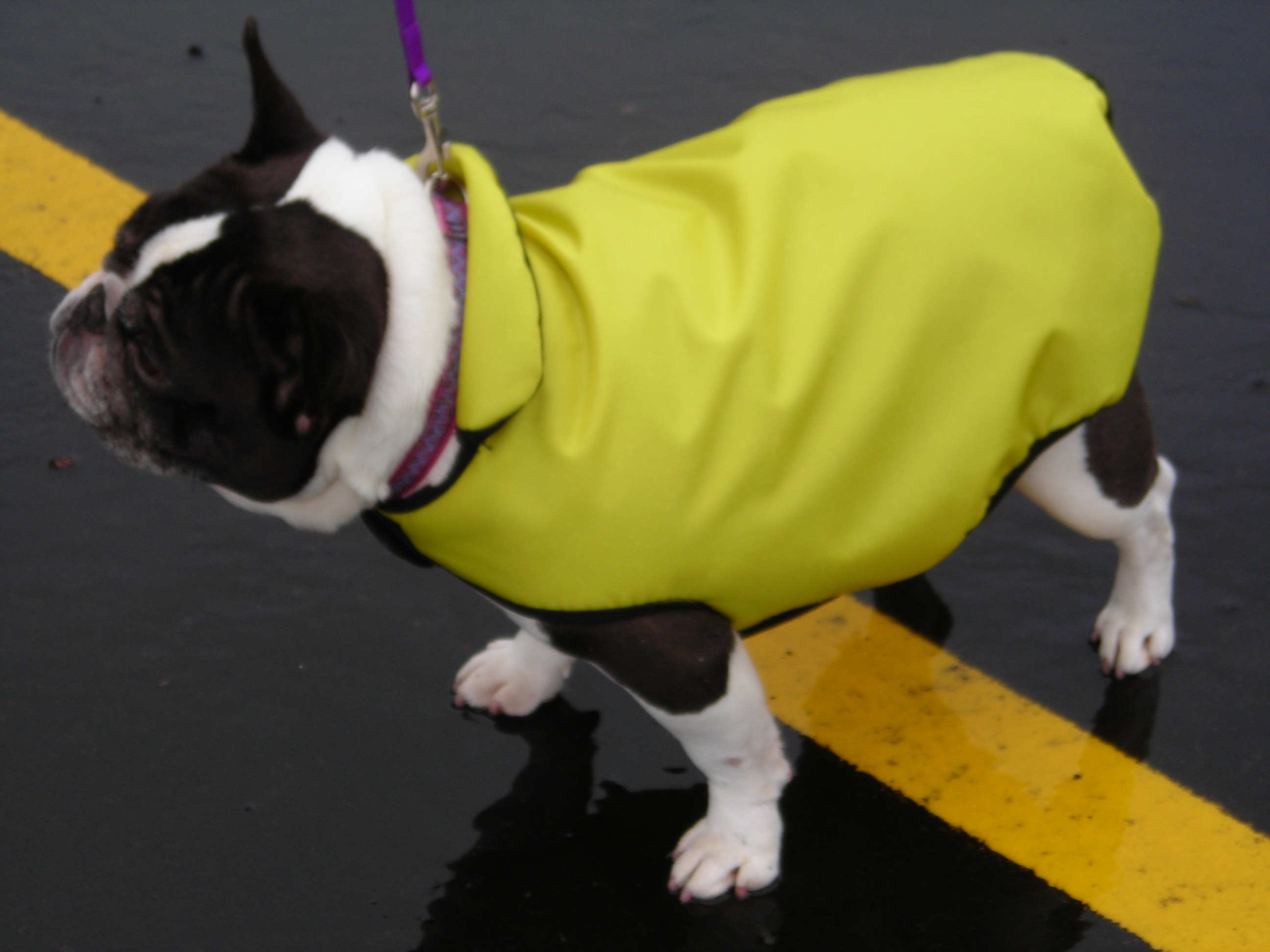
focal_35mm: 103
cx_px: 635
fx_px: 3779
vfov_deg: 14.4
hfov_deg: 19.1
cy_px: 476
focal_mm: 17
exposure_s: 1/30.5
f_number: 4.9
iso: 50
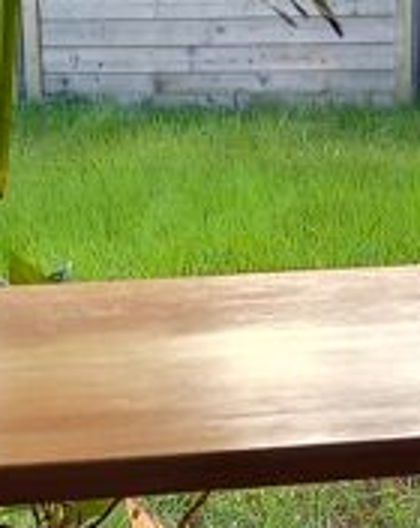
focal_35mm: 139
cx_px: 165
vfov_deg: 13.3
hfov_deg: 11.1
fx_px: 2167
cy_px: 732
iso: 50
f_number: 1.8
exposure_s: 1/116
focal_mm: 4.65
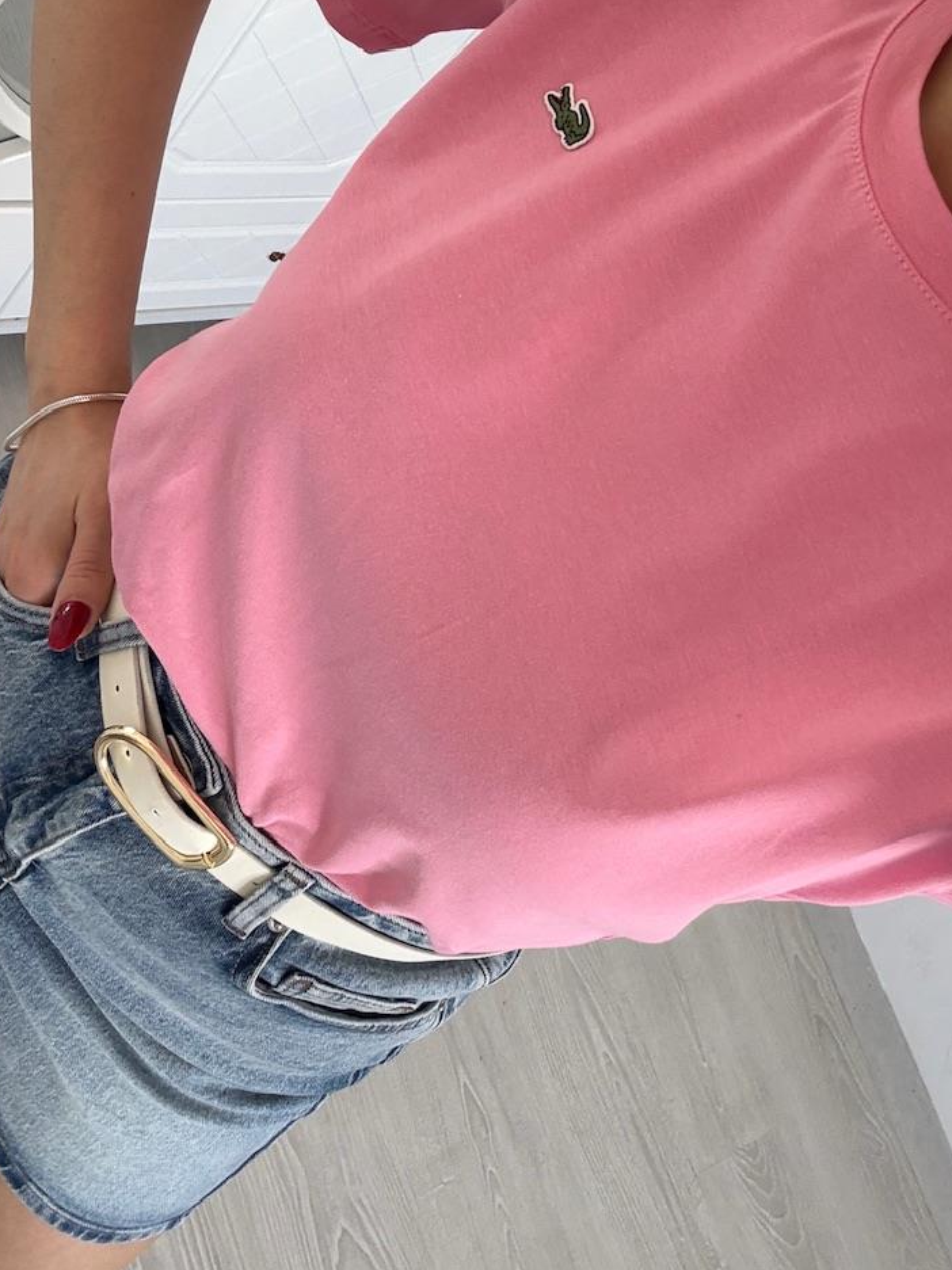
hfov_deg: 35.0
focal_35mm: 41
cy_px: 492
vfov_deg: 45.5
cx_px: 396
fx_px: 1504
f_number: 1.9
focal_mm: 2.69
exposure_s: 1/103
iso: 80
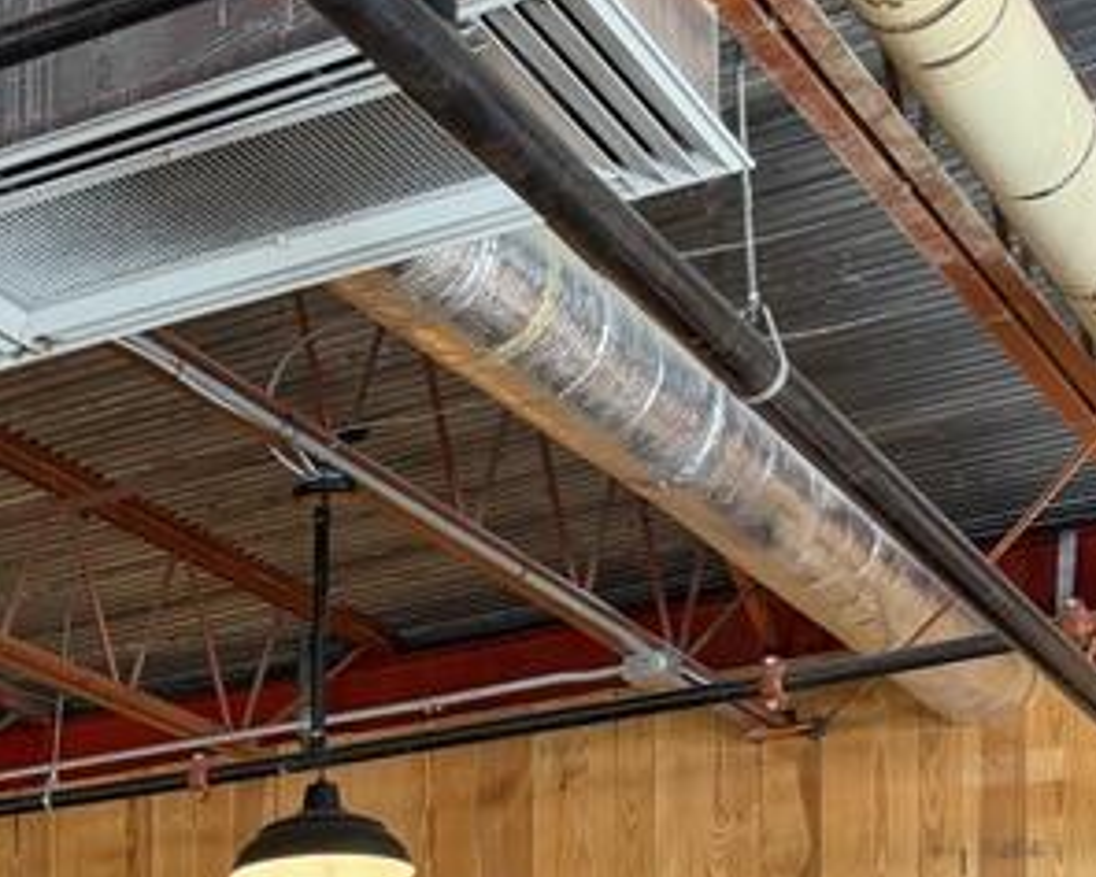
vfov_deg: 17.1
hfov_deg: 22.0
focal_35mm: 81
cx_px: -181
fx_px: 2628
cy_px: 1332
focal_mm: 6.76
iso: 200
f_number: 1.78
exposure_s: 1/60
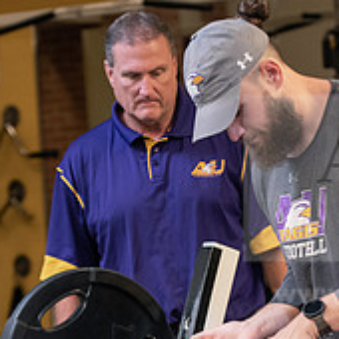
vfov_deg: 7.7
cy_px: 336
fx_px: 2504
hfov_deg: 7.7
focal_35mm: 226
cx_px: 183
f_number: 3.2
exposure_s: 1/200
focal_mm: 78
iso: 1250
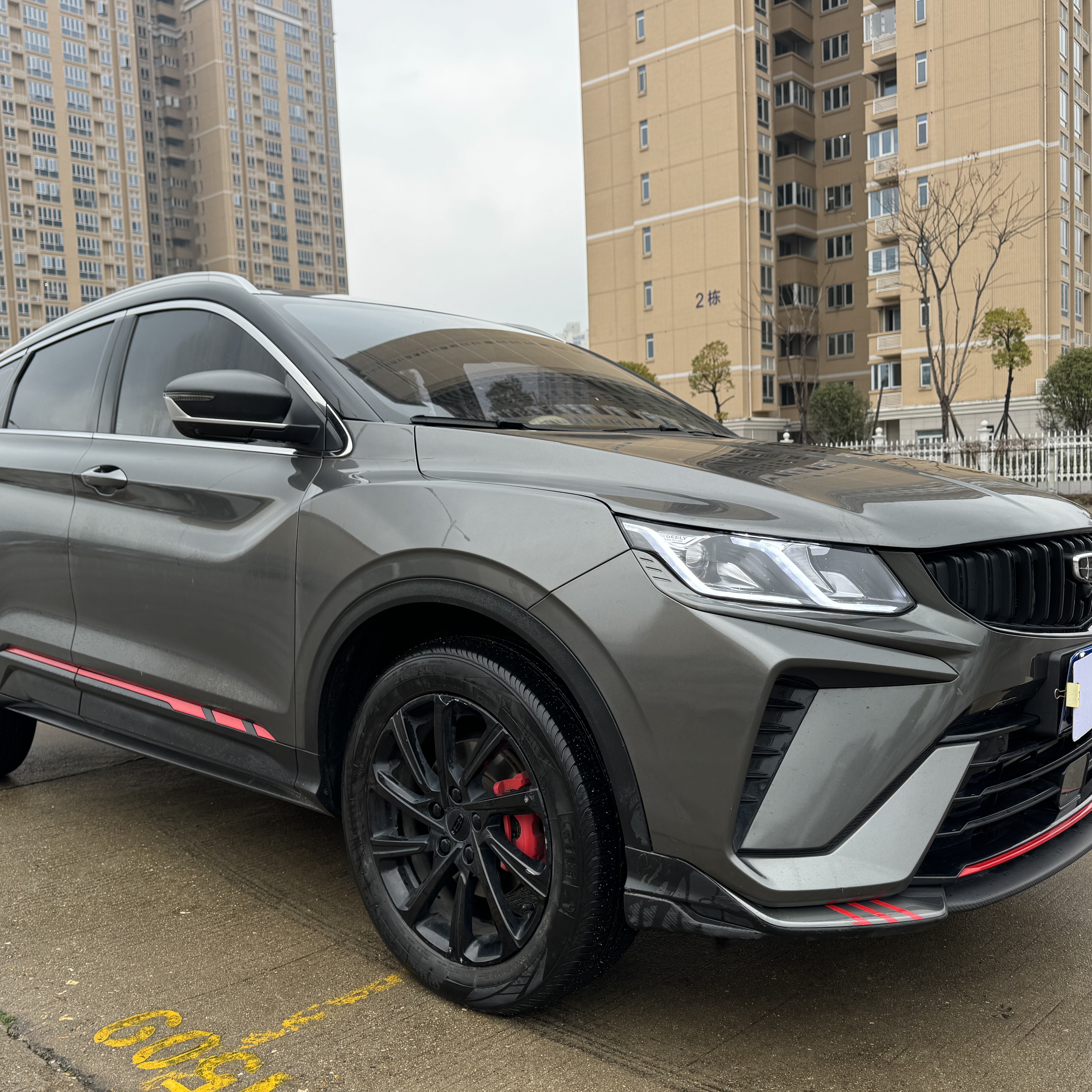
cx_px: 527
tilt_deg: -5.4
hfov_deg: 55.6
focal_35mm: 29
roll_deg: +2.9
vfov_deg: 55.6
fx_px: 1035
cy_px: 552
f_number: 1.78
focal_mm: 6.76
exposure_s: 1/141
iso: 64
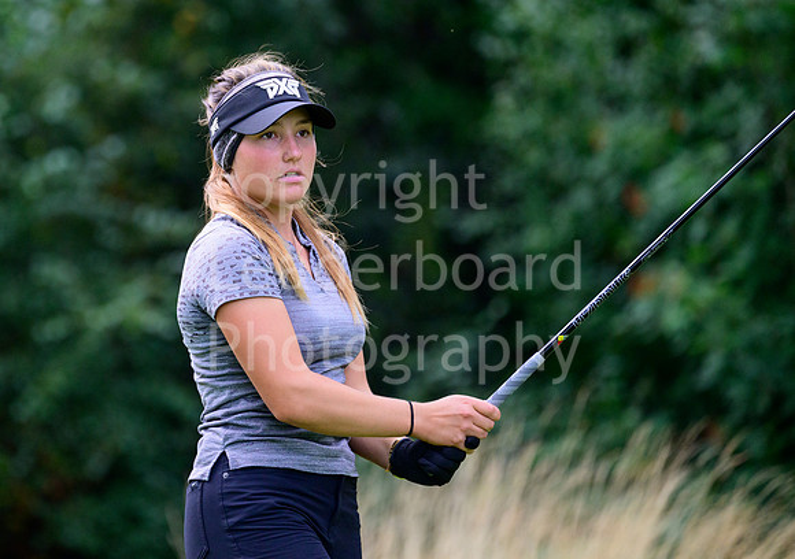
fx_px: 10186
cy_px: 200
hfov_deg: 4.5
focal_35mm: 453
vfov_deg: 3.1
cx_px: 256
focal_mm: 340
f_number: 5.6
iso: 1600
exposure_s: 1/1600
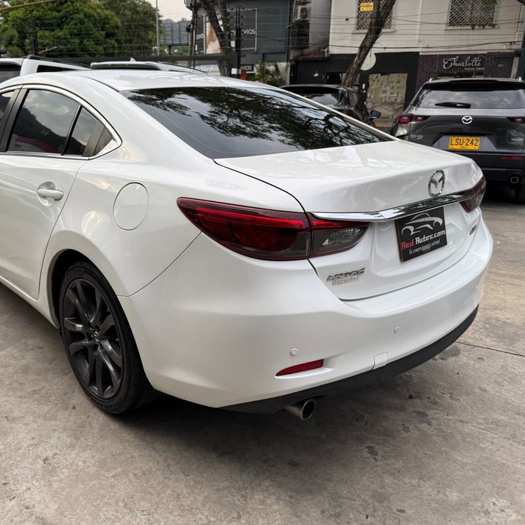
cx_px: 214
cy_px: 260
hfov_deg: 55.3
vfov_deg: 55.6
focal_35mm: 29
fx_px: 498
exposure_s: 1/898
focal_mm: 6.76
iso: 80
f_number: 1.78
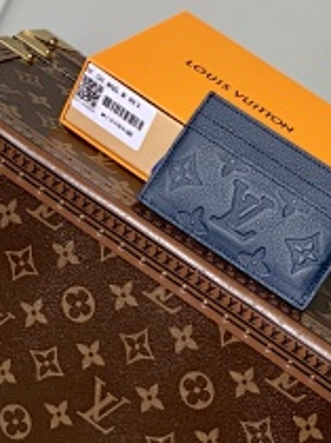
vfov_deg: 15.6
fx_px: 1584
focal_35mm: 124
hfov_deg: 11.9
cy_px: 6
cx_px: 216
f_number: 2.4
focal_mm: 6
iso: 40
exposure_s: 1/122
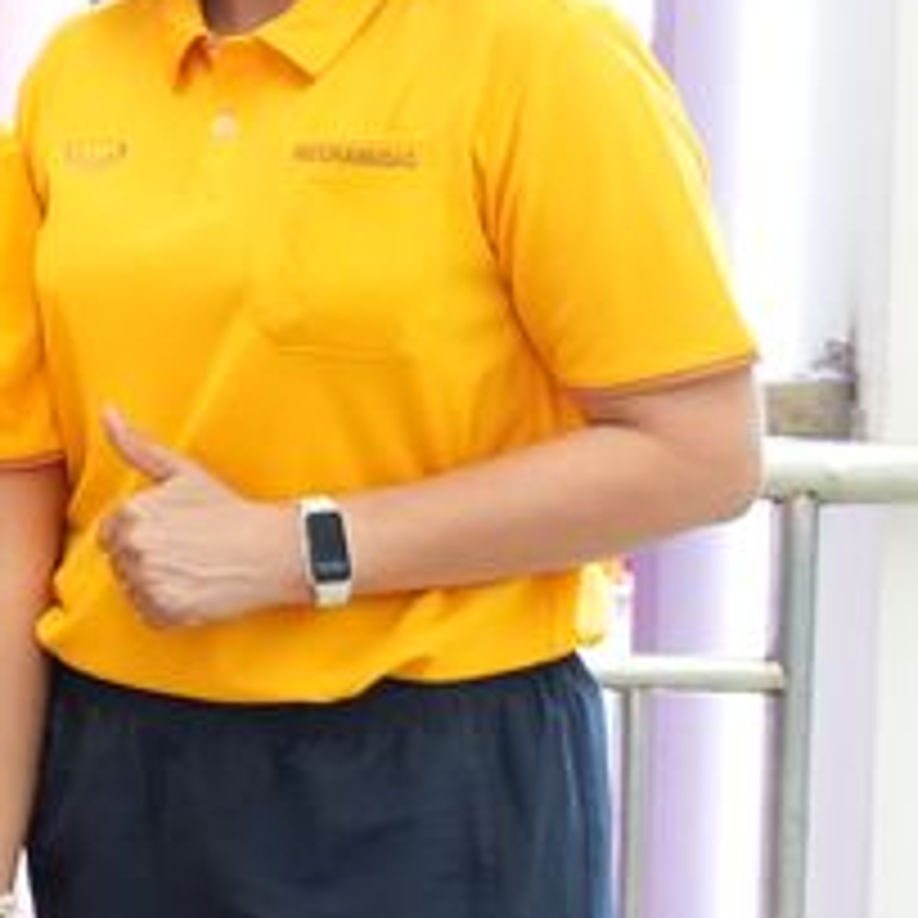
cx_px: -1071
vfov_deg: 13.9
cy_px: 146
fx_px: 3750
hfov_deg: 12.0
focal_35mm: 125
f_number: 4
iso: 3200
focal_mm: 20
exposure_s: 1/320
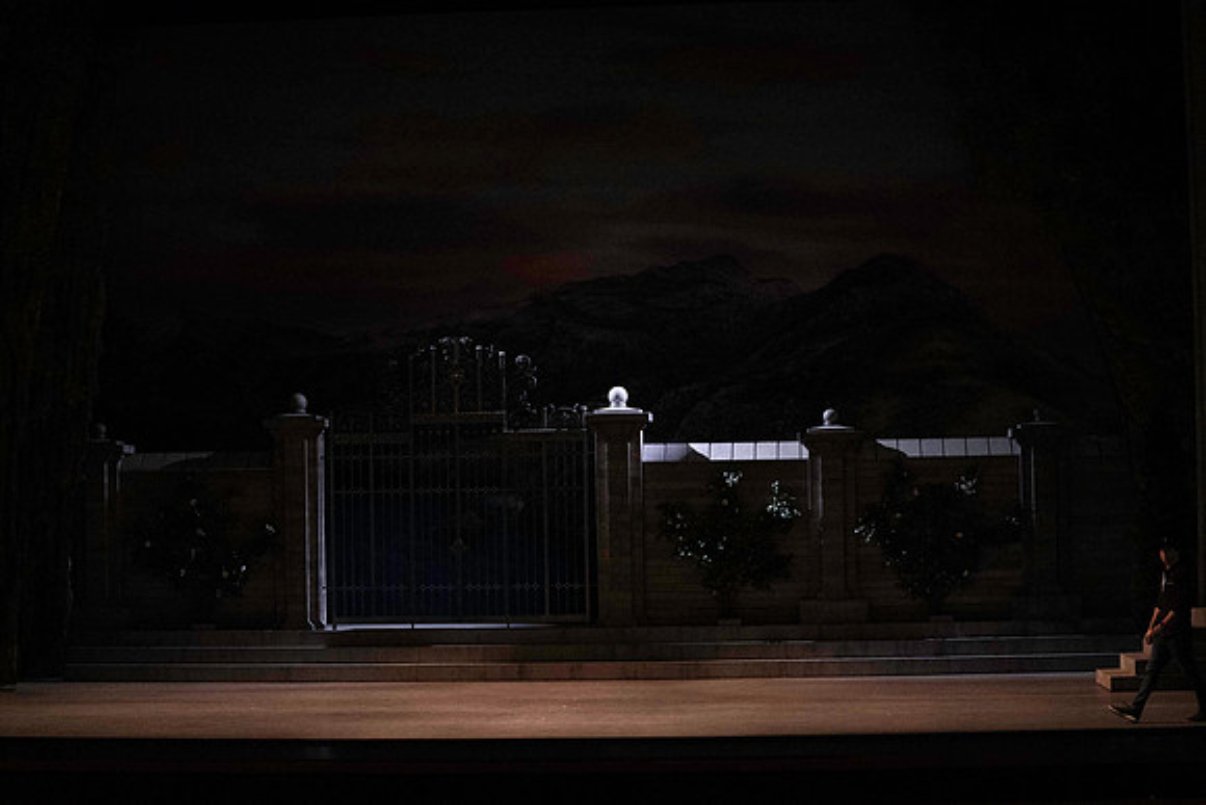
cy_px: 402
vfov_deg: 19.5
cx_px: 603
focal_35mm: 70
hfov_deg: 28.8
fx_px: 2345
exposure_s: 1/320
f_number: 5
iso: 16000
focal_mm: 70
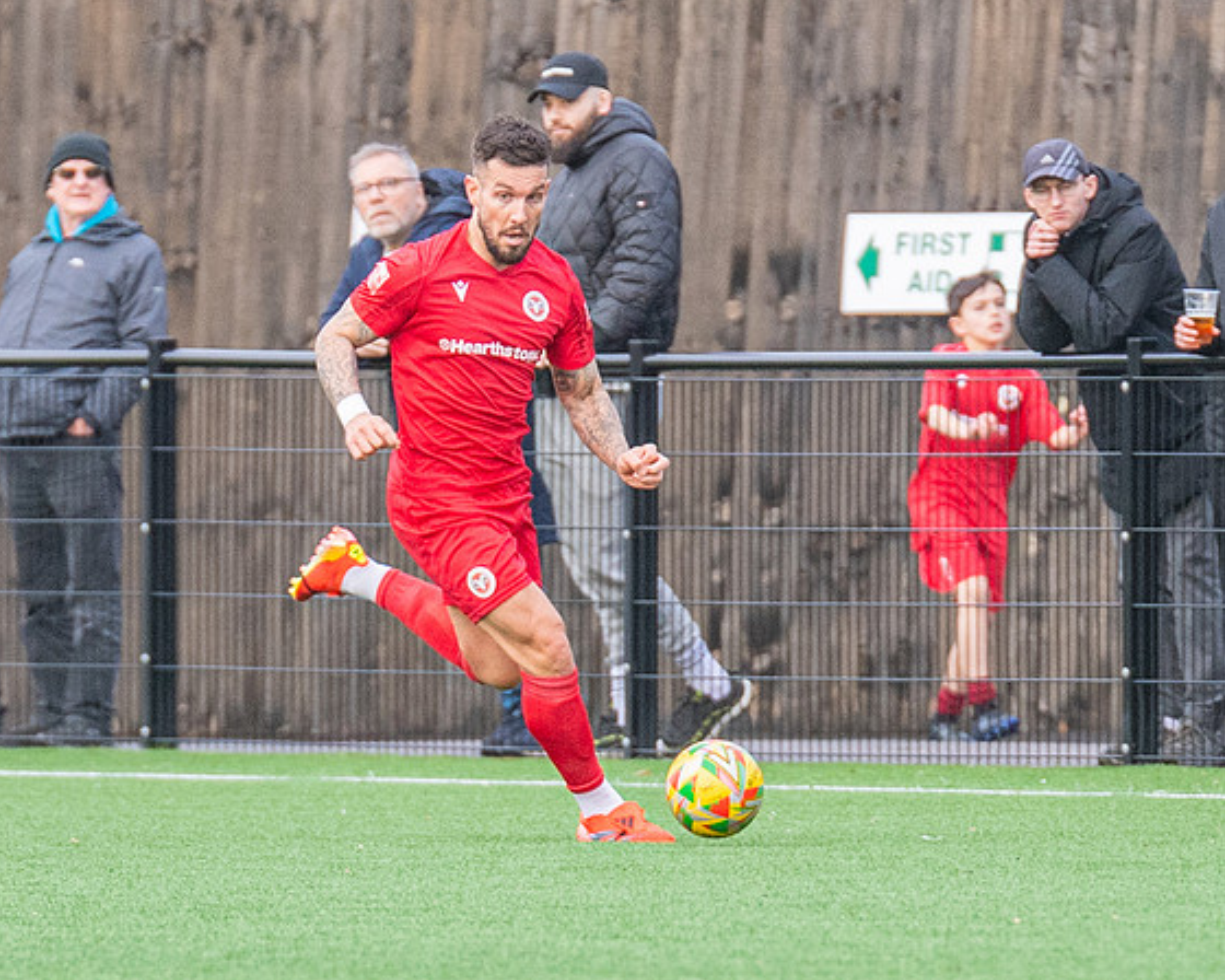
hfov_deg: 1.8
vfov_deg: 1.4
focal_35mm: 1086
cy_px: 356
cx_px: 705
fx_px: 39373
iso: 1600
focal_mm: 300
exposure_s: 1/1250
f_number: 4
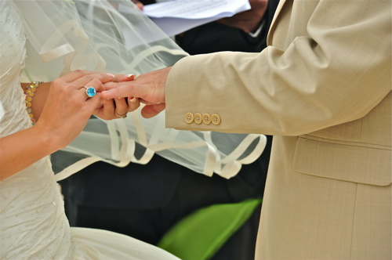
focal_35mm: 200
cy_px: 130
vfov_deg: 6.8
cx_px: 196
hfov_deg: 10.3
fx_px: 2175
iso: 640
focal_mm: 200
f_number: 7.1
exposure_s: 1/80
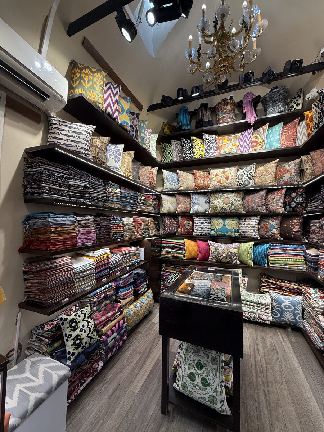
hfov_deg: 85.7
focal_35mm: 14
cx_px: 162
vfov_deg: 102.1
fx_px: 175
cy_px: 216
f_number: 2.2
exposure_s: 1/114
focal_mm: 2.22
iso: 64
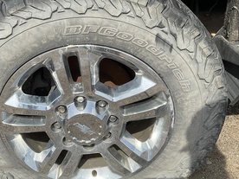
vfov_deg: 34.3
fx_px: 290
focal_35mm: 42
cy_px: 101
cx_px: 76
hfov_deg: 44.0
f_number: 1.8
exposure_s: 1/1377
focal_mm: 3
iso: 25
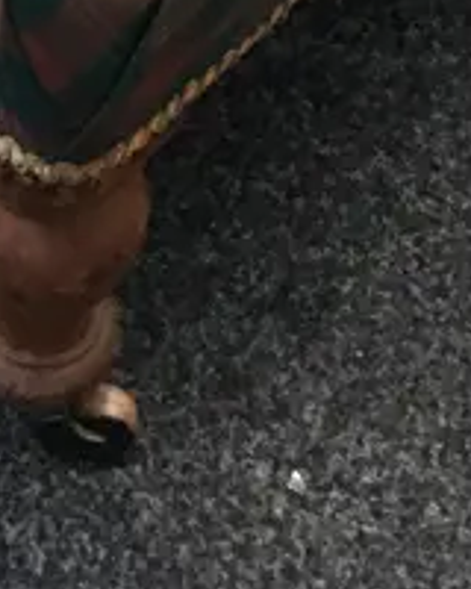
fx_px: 2527
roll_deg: -1.3
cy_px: -857
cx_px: -288
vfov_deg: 11.0
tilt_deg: -31.4
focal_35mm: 145
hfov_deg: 10.2
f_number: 2.2
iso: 80
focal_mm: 4.15
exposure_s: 1/10
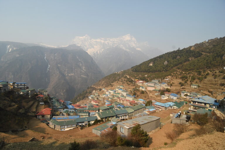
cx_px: 112
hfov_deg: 95.0
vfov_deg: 72.1
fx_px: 103
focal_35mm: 16
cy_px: 75
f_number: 7.1
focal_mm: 11
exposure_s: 1/1000
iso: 400
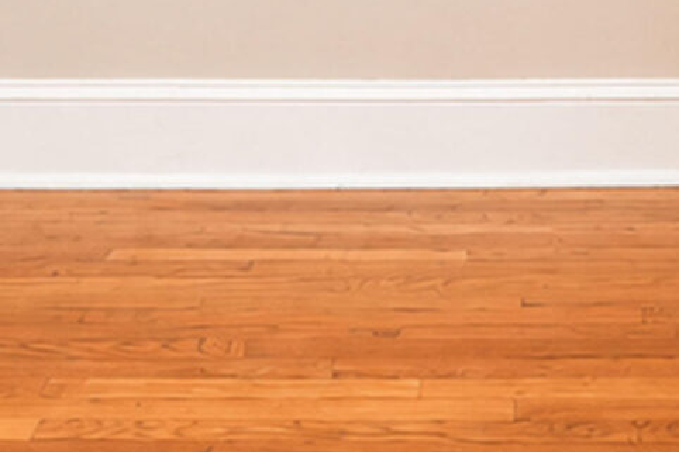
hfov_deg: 23.0
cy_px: -436
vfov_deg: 13.5
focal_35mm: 88
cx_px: 496
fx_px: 1653
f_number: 4
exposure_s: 1/15
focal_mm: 16.5
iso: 64
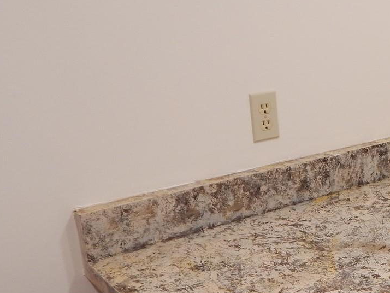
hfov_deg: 31.8
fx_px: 631
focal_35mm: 56
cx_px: 388
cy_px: 209
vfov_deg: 25.9
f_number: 3.1
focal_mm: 4.5
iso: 125
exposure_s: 1/30
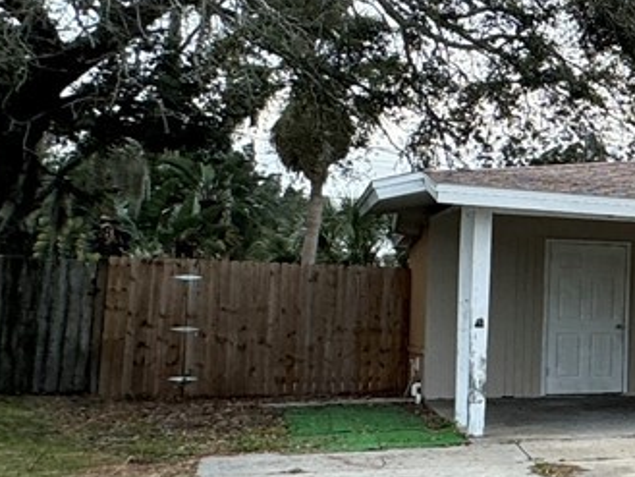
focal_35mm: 68
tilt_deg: +0.9
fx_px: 1248
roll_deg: -0.3
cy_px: 284
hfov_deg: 18.5
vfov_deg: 21.6
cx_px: 1272
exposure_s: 1/99
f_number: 2.2
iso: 50
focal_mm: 2.22
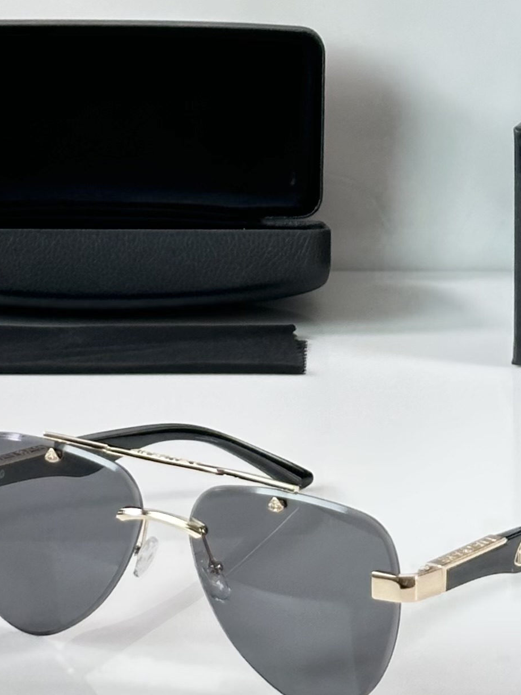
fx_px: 3170
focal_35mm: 158
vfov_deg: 12.2
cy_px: -171
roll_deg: -0.2
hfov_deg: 9.4
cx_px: 225
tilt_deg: -5.7
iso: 50
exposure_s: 1/50
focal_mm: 6.86
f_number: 1.78
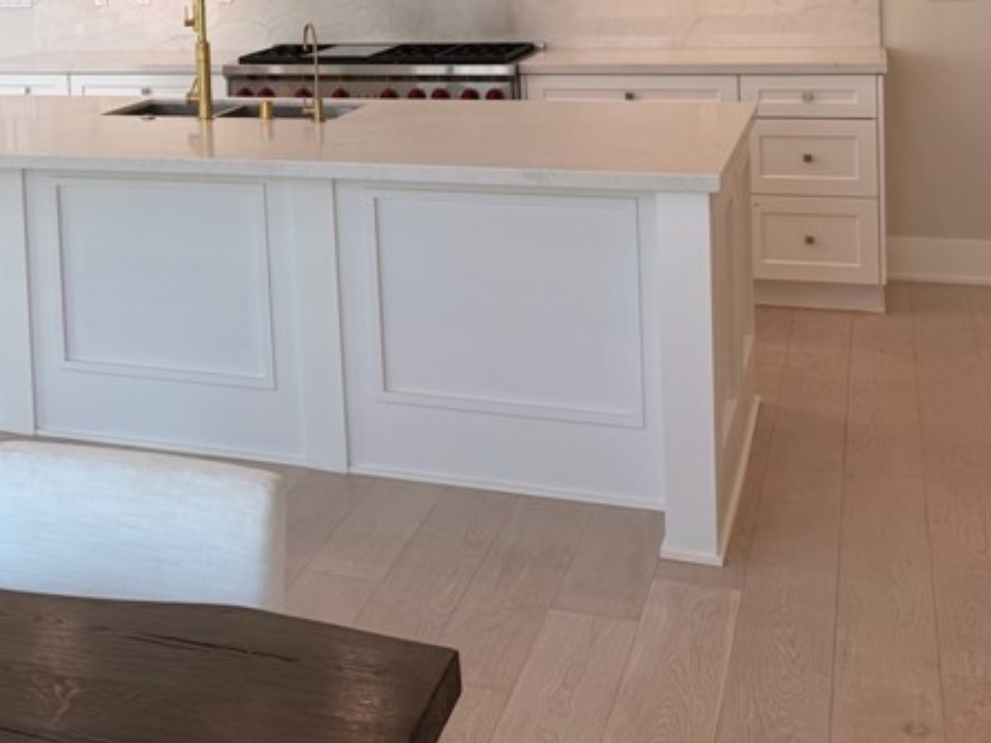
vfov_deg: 25.2
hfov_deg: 32.6
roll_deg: +2.4
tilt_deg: -2.9
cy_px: -2
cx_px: 40
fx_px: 1574
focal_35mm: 55
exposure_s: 1/205
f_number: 1.78
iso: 64
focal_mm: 6.76
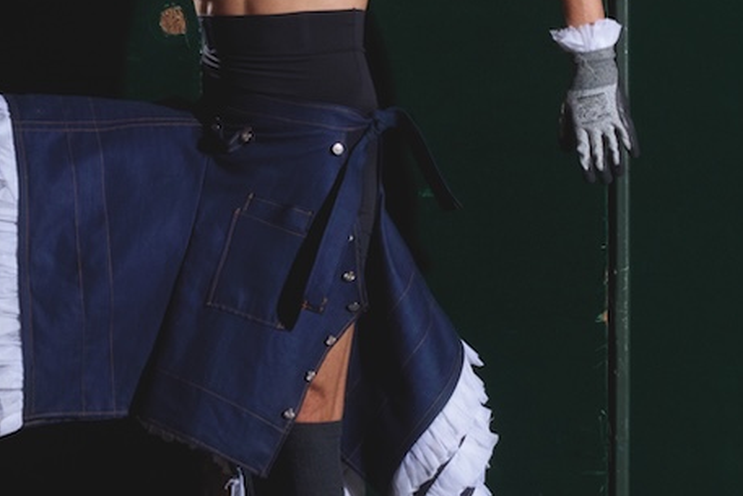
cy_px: -11
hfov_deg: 10.4
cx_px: 146
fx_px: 4067
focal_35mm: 197
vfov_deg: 6.9
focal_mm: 50
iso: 500
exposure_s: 1/250
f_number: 8
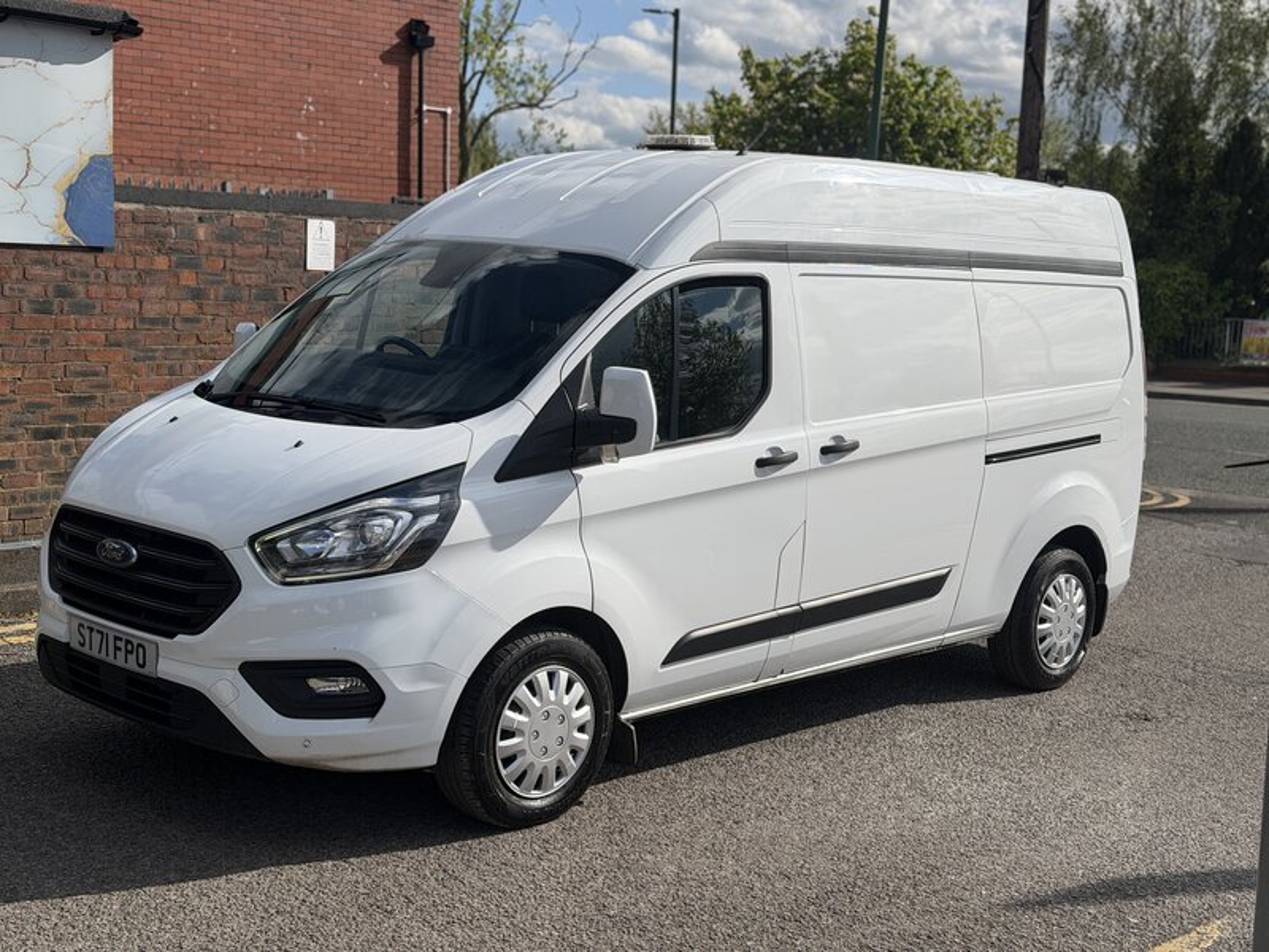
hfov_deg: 39.7
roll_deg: -2.3
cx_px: 634
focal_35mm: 48
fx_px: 1760
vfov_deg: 30.3
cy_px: 476
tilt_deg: -5.7
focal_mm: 6.76
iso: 64
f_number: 1.78
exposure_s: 1/8772
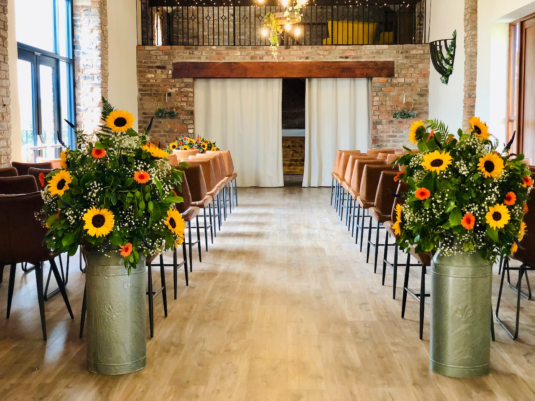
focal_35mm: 52
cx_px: 268
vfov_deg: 28.0
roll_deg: +1.1
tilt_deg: -4.9
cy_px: 200
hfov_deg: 36.8
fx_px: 804
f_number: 2.4
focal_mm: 6
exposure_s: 1/50
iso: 80
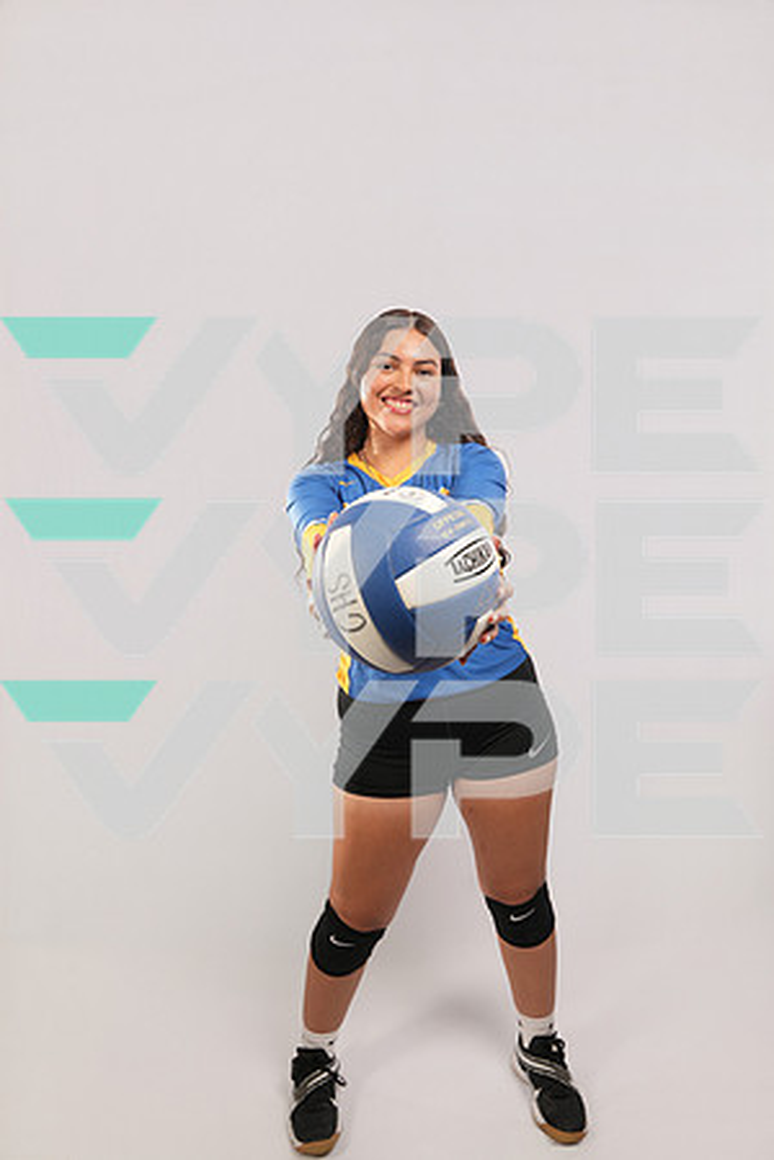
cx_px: 387
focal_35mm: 24
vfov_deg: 73.7
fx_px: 774
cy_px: 580
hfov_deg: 53.1
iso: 200
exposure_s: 1/125
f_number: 7.1
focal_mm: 24
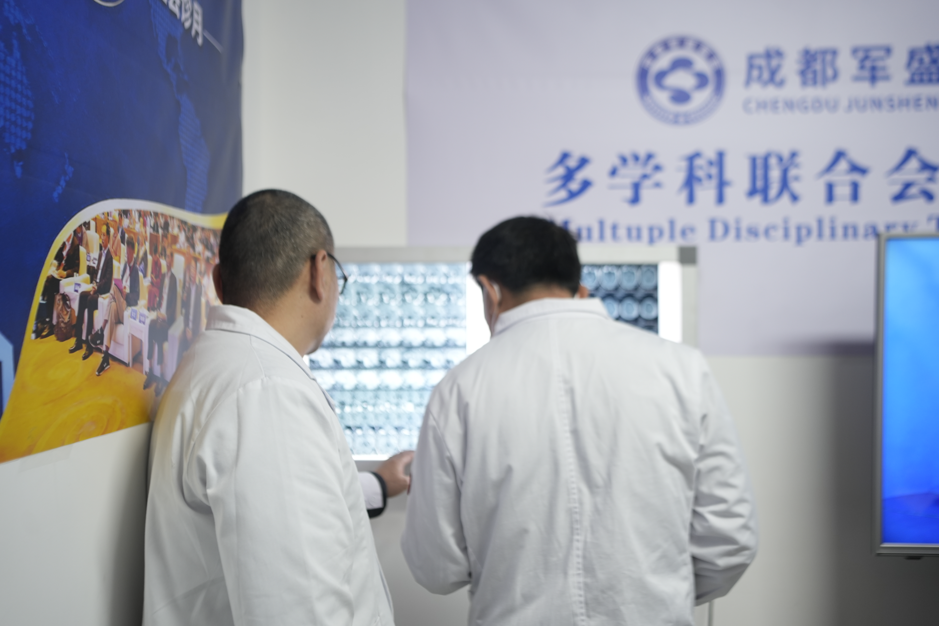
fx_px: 913
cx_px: 470
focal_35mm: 35
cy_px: 313
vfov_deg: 37.9
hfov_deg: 54.4
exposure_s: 1/40
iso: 320
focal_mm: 35
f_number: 2.8
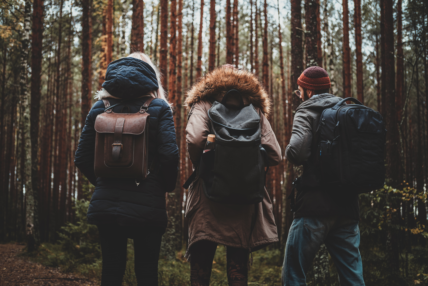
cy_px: 143
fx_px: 630
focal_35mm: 53
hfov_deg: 37.5
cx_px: 214
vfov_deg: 25.5
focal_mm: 35
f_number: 2.5
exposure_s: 1/125
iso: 160
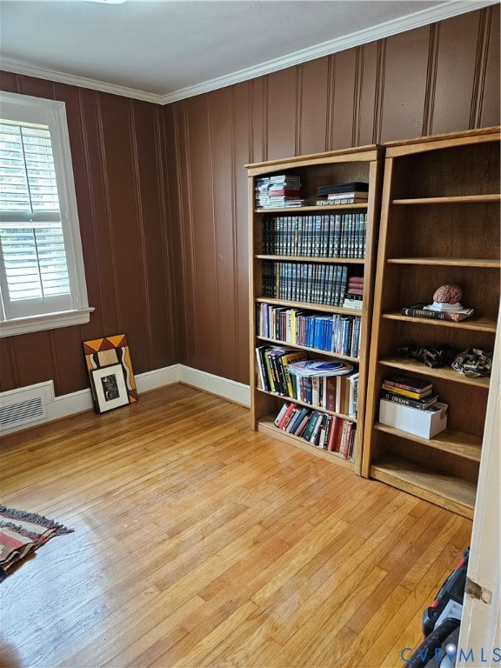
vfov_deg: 73.9
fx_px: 444
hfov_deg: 58.9
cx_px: 250
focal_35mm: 23
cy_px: 334
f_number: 1.8
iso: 400
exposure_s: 1/120
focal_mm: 5.4
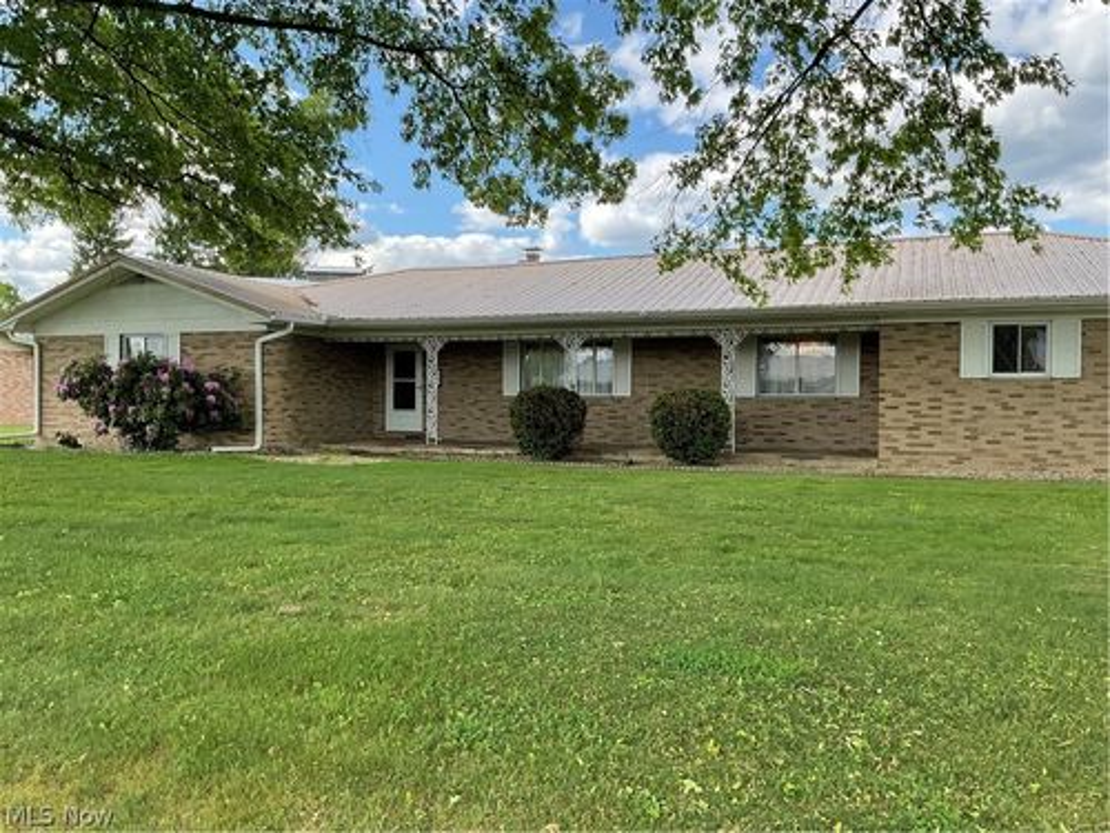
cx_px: 555
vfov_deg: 48.2
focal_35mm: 29
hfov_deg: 61.7
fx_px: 930
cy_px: 416
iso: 16
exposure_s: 1/439
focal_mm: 3
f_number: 1.8
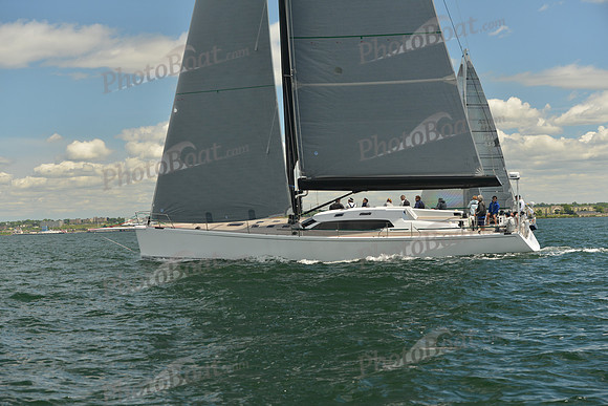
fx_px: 1182
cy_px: 203
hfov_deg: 28.8
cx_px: 304
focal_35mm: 70
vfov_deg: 19.5
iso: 400
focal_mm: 70
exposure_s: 1/800
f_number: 5.6
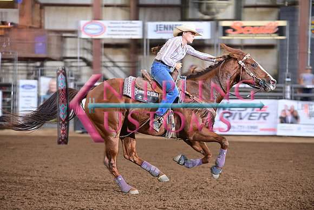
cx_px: 157
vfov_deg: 9.8
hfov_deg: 14.7
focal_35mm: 140
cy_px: 105
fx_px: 1221
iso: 1600
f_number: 3.2
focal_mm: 140
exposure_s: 1/250
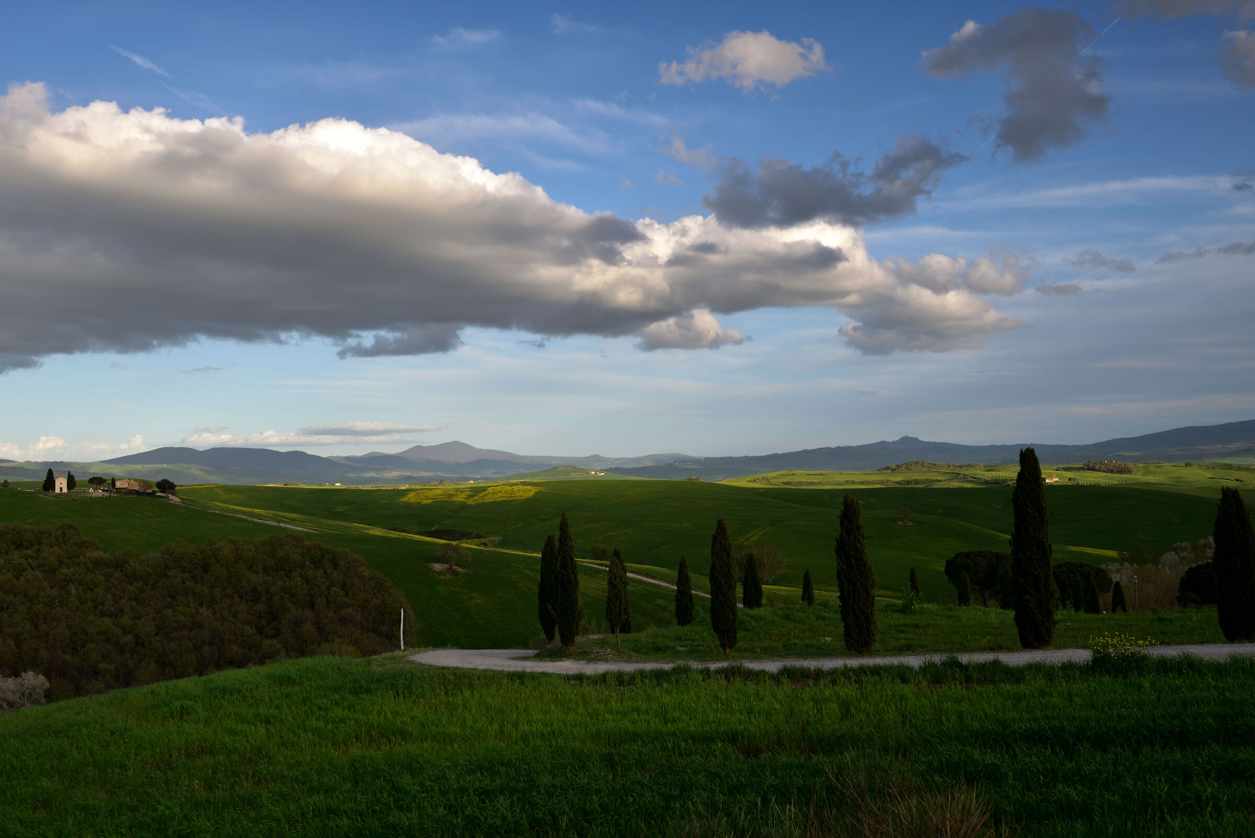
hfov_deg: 54.4
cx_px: 628
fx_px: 1221
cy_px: 419
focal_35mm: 35
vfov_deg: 37.9
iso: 64
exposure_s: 1/30
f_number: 9
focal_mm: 35
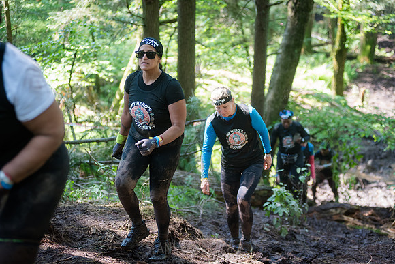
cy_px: 132
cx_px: 198
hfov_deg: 25.4
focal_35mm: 80
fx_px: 878
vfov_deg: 17.1
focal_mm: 80
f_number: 3.2
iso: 1000
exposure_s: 1/400
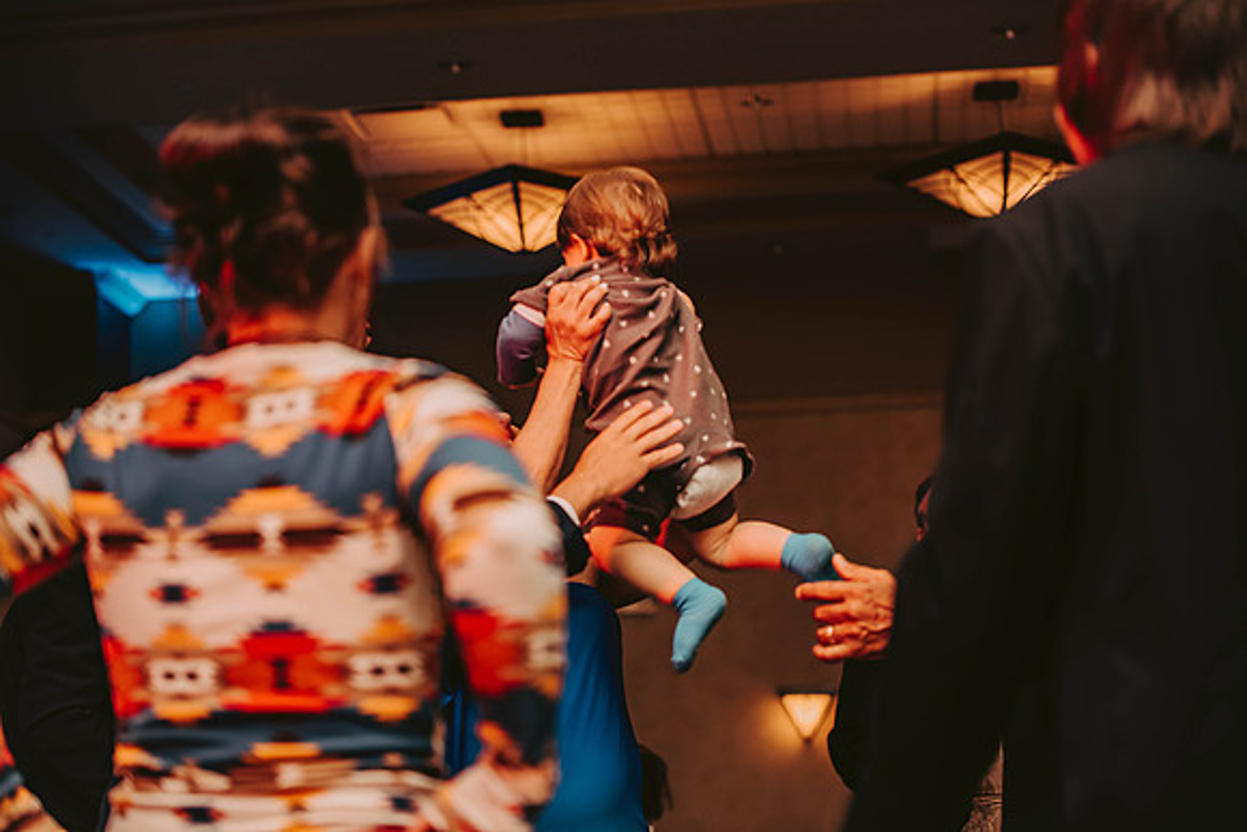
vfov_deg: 19.5
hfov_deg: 28.8
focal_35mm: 70
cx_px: 624
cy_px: 416
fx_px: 2425
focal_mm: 70
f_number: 2.8
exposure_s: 1/60
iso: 800
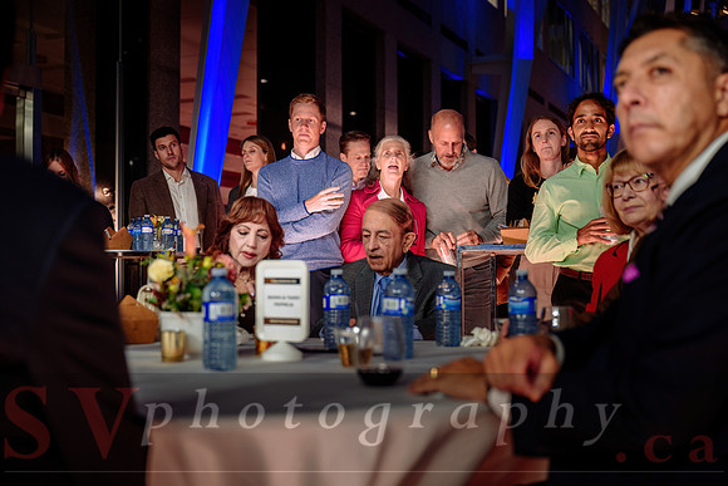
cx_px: 364
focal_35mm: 49
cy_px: 243
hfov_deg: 40.3
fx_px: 991
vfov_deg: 27.5
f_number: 3.2
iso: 500
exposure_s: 1/50
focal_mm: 49
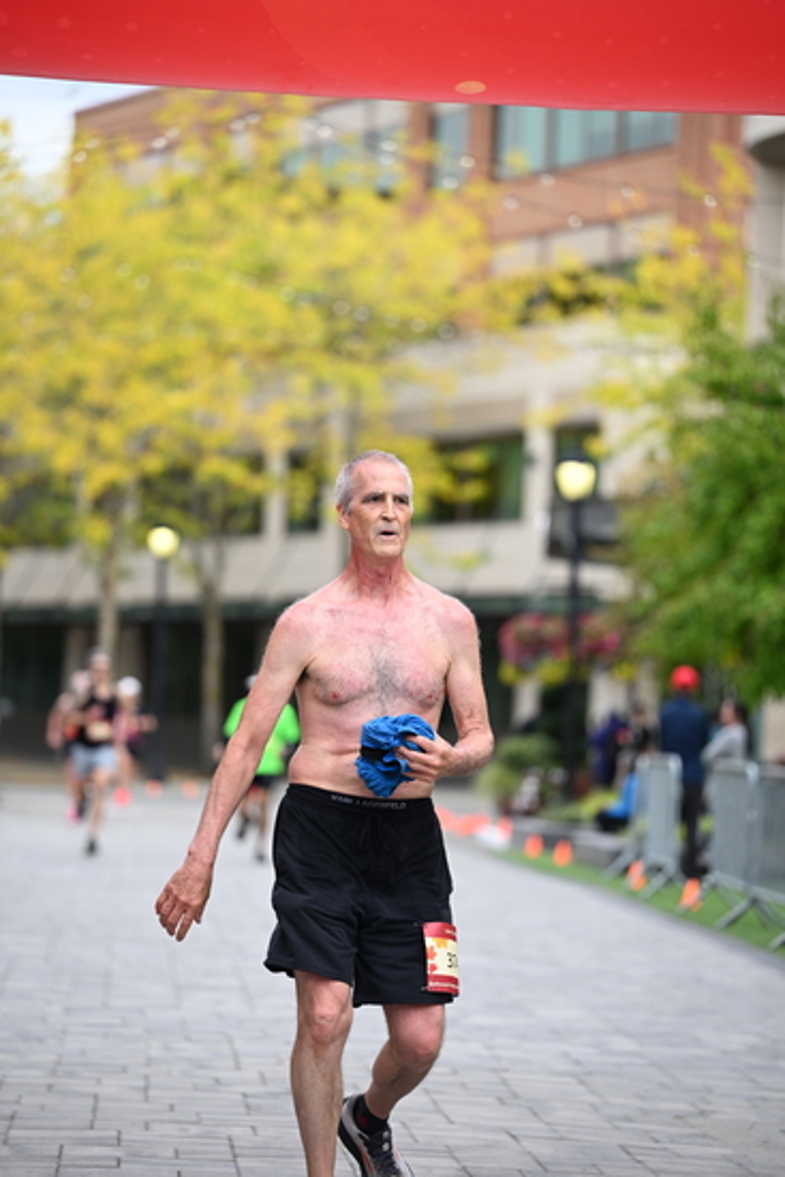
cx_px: 392
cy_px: 588
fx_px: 4249
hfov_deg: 10.6
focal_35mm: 130
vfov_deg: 15.8
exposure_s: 1/2000
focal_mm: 130
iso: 640
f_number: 2.8
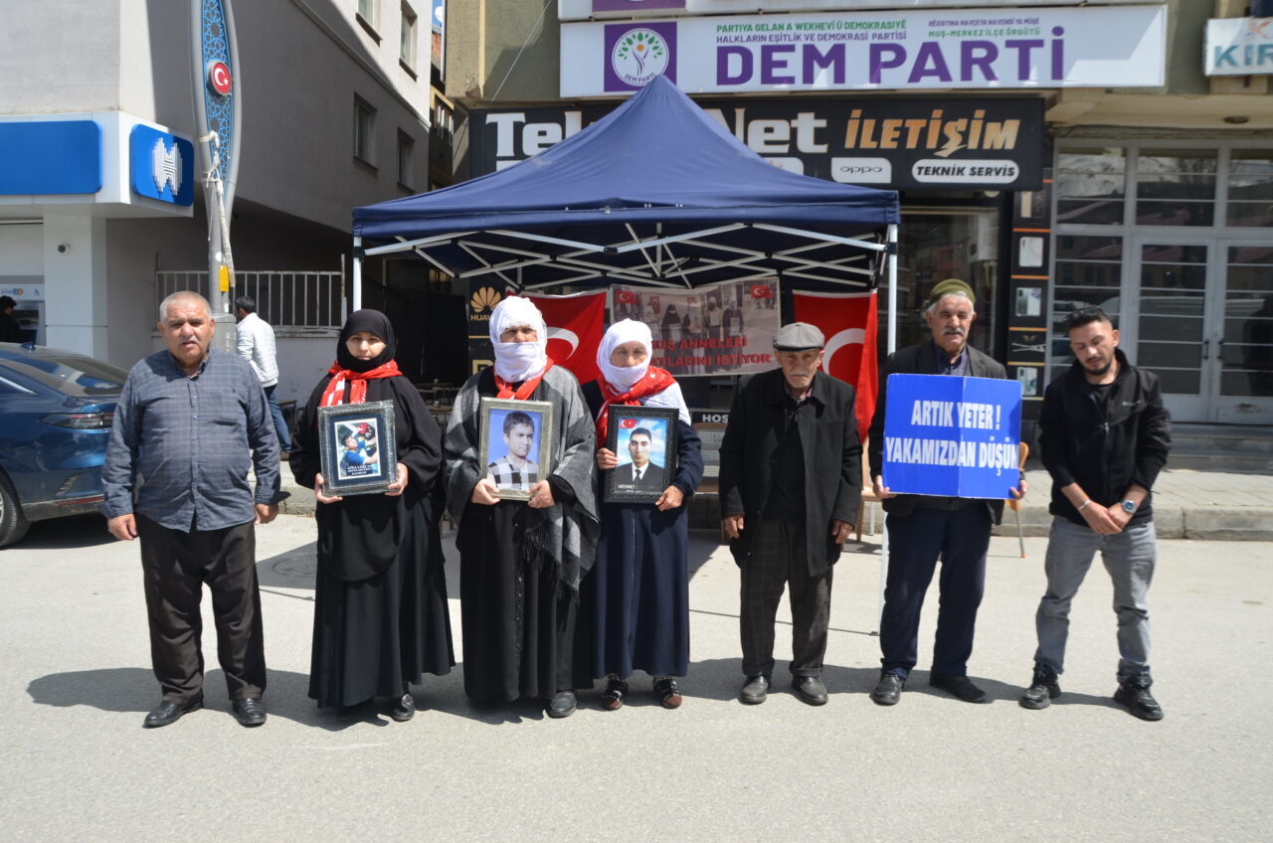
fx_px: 953
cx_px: 636
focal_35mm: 27
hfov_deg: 67.5
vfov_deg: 47.7
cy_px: 422
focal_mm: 18
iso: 125
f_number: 8
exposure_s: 1/250
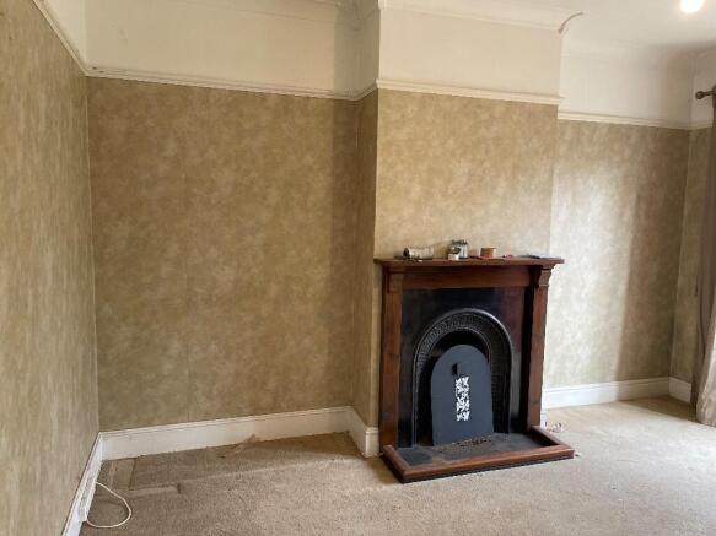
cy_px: 268
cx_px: 358
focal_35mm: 26
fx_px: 538
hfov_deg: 67.3
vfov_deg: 53.0
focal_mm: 5.1
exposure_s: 1/121
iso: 125
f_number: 1.6
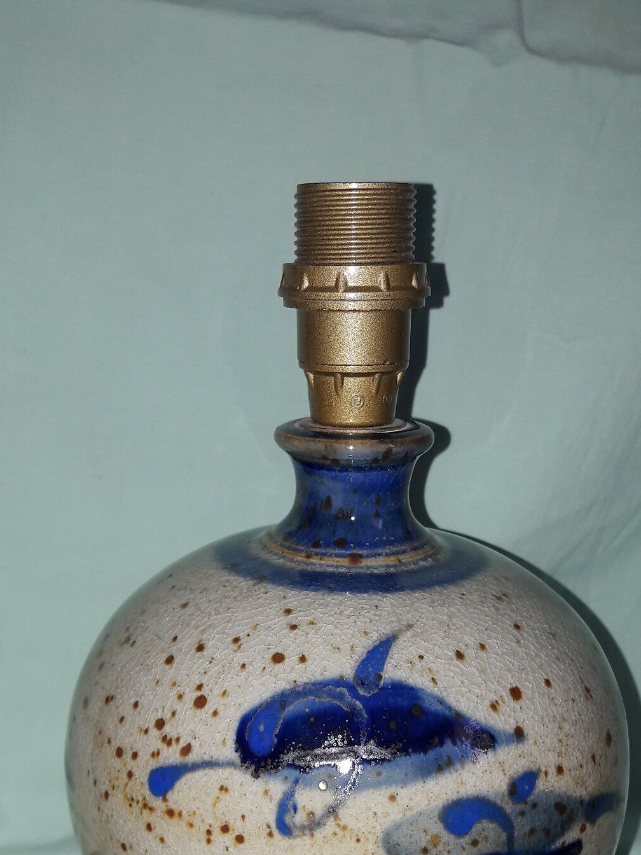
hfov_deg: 33.6
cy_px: 627
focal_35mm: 43
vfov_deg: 42.7
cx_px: 318
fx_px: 1062
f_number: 1.9
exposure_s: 1/100
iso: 50
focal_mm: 3.7
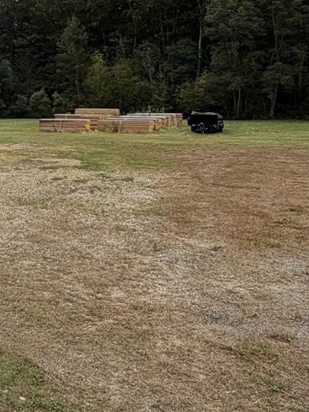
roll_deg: +0.7
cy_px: 115
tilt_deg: -1.4
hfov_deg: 29.2
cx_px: -44
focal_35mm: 44
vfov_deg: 41.9
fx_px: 523
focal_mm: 2.22
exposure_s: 1/1167
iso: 25
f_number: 2.2
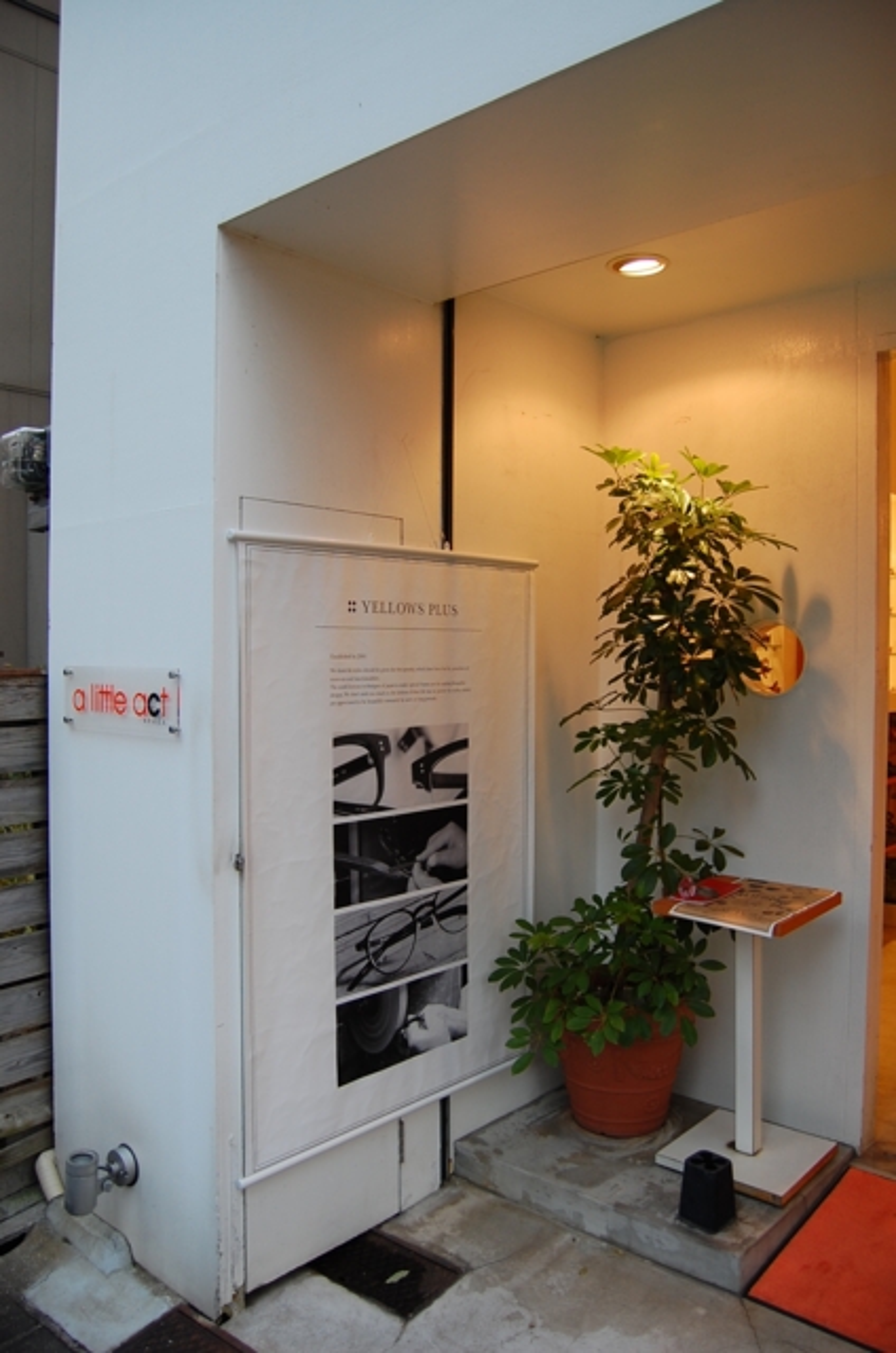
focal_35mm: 27
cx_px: 448
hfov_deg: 47.7
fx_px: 1012
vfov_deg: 67.5
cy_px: 676
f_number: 4
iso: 200
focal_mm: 18
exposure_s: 1/30
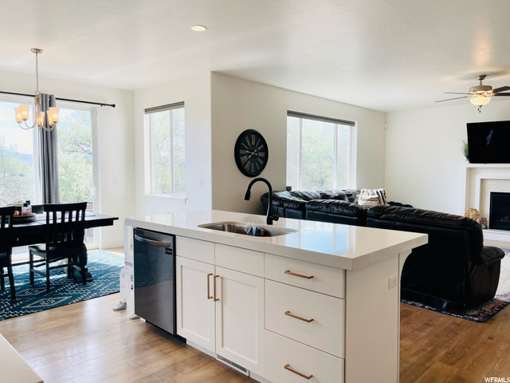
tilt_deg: -3.8
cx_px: 255
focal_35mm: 26
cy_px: 192
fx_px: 383
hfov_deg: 67.3
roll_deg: -0.3
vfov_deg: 53.1
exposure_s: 1/395
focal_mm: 5.1
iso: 32
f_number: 1.6
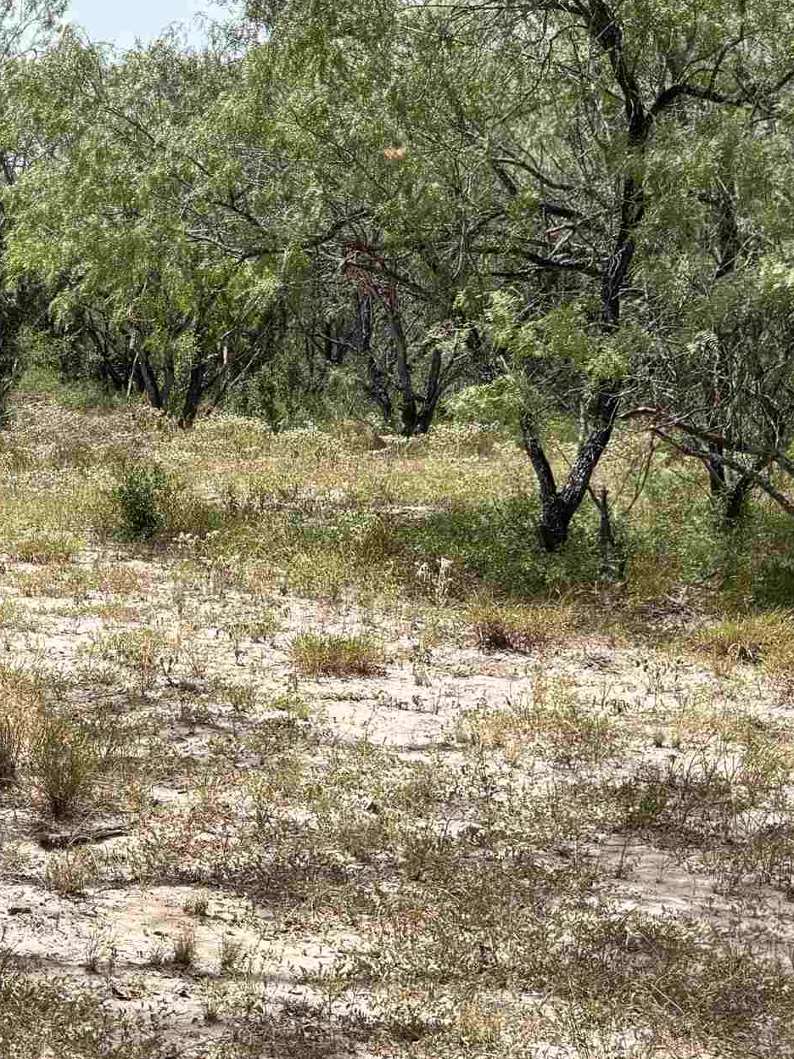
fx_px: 1957
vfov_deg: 30.3
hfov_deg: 21.2
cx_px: -172
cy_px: 500
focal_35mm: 64
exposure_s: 1/2288
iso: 50
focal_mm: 5.96
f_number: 1.6
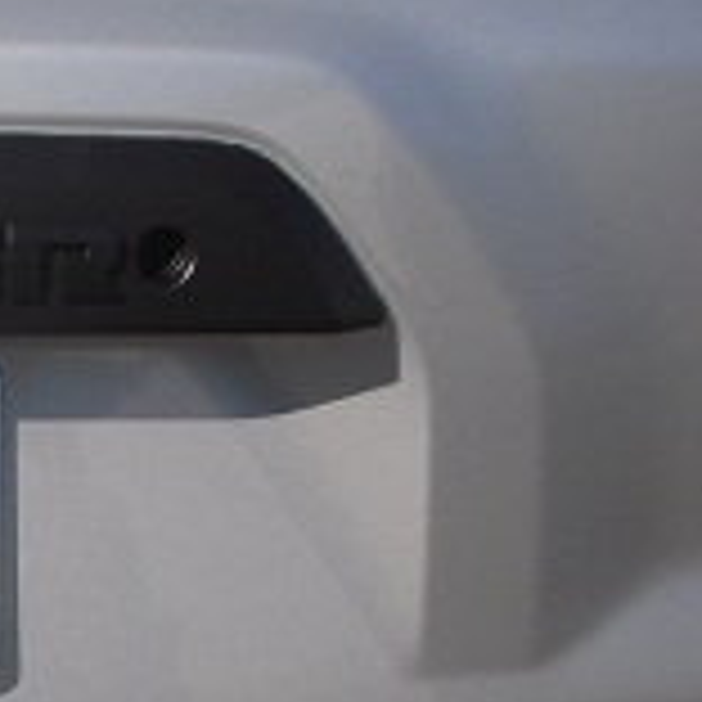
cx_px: -396
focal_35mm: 129
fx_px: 2960
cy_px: 778
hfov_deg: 12.7
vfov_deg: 13.3
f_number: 6.6
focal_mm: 6.3
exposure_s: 1/320
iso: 100
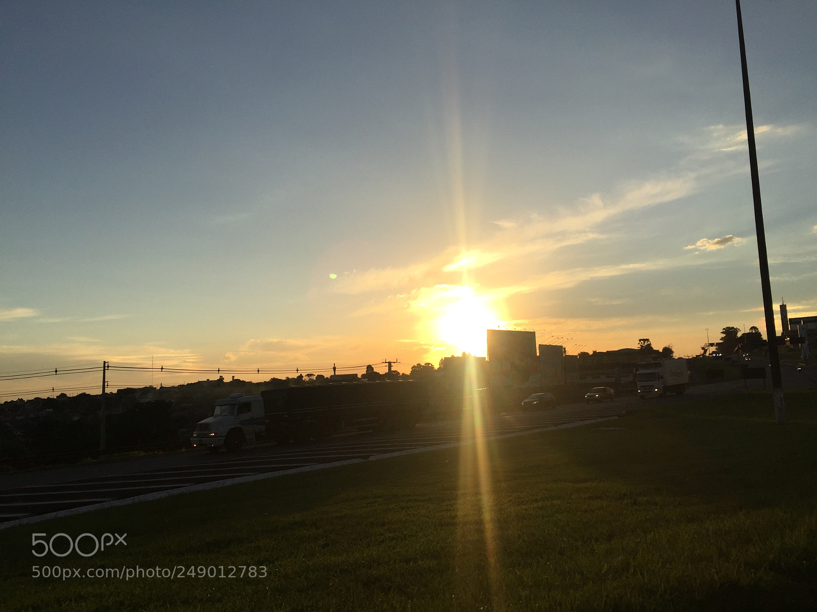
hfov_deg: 61.7
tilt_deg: +6.6
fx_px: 684
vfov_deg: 48.2
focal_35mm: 29
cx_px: 408
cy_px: 306
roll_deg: +2.3
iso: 32
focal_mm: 4.15
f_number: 2.2
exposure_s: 1/3300
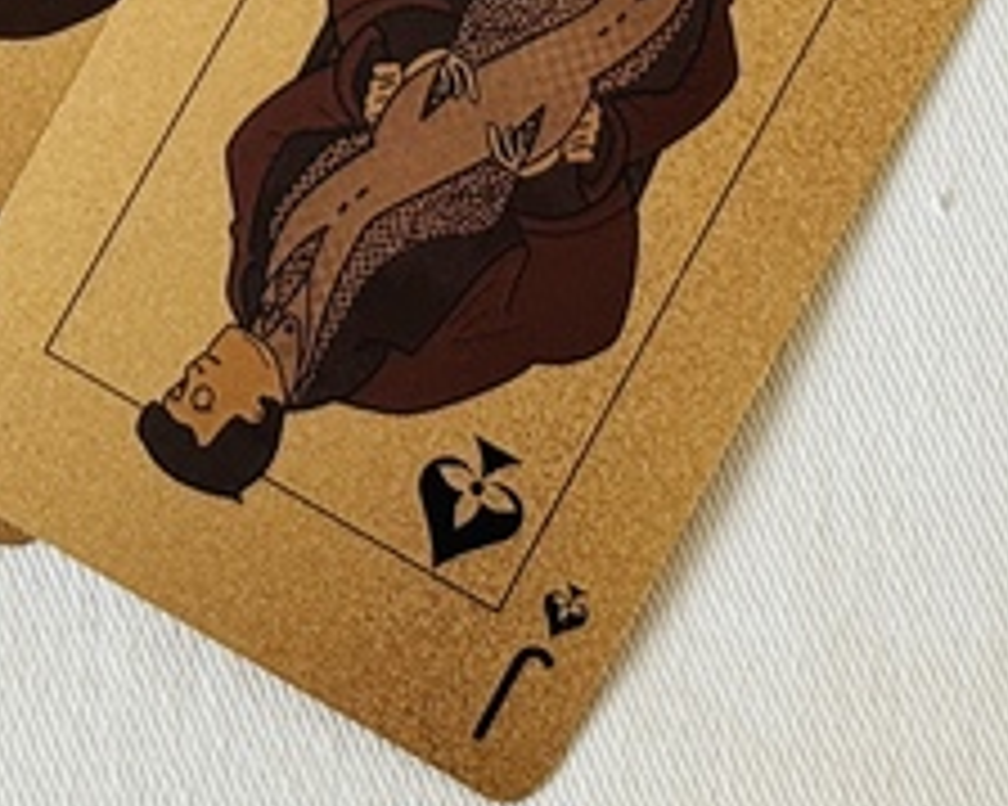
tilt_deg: -83.7
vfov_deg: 7.1
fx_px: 6292
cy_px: -783
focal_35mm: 211
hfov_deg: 9.2
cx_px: 490
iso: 125
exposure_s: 1/50
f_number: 1.78
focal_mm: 6.76
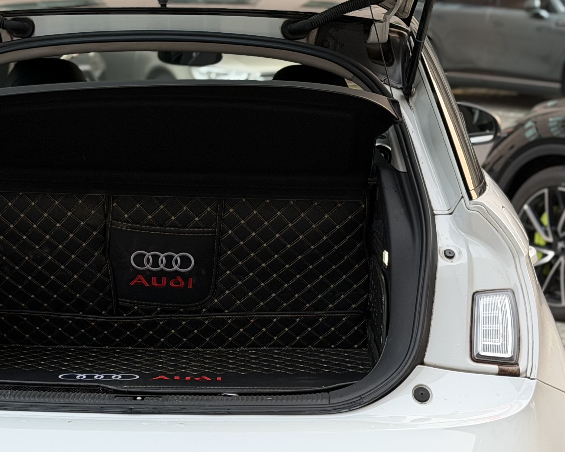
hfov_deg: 18.9
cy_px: 329
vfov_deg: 15.2
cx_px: 174
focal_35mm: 101
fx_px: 1689
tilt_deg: -12.0
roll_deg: -0.1
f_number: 1.78
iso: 100
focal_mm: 6.76
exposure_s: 1/150
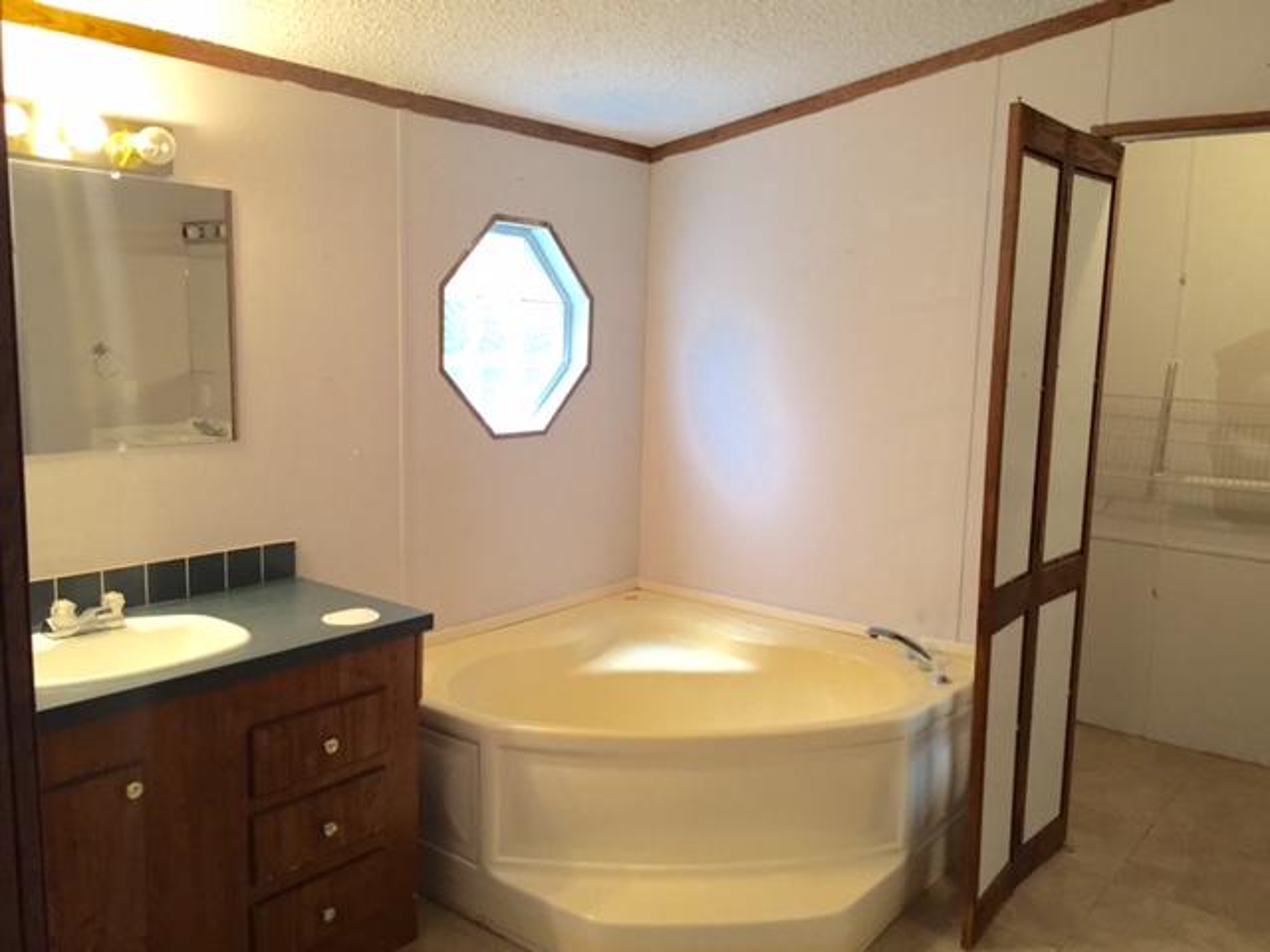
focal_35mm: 29
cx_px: 635
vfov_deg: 48.2
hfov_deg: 61.7
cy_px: 476
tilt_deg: -7.1
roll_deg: -2.1
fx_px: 1064
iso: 125
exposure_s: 1/30
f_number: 2.2
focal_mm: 4.15
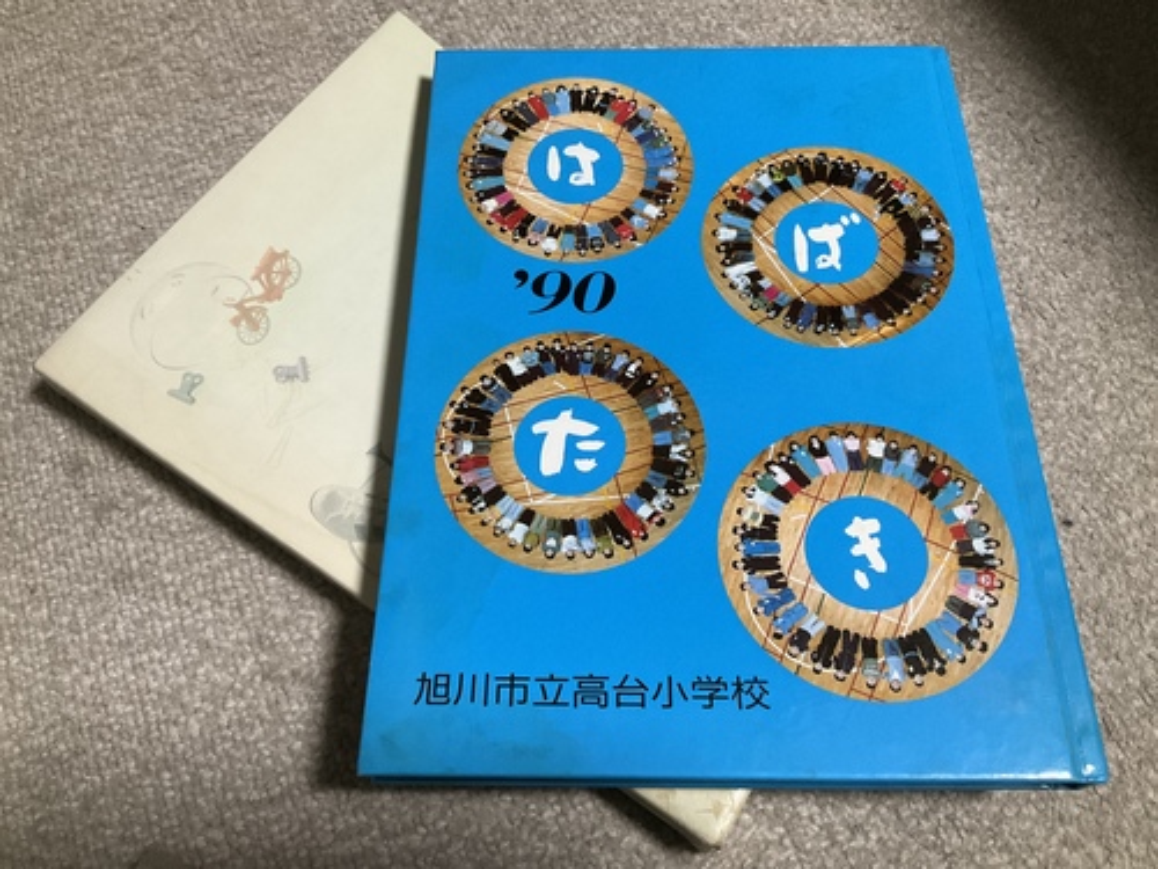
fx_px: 970
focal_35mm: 29
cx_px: 579
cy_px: 434
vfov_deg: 48.2
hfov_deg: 61.7
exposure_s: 1/60
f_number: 1.8
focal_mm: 3
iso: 200
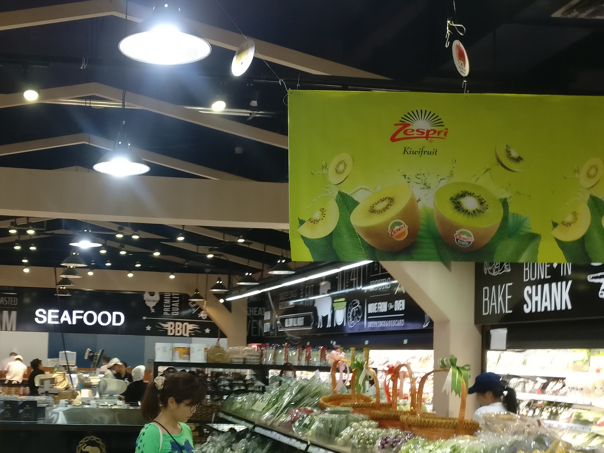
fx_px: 855
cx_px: 129
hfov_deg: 37.6
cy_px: 315
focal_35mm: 49
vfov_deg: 29.4
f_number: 2
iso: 200
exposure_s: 1/25
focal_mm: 4.26
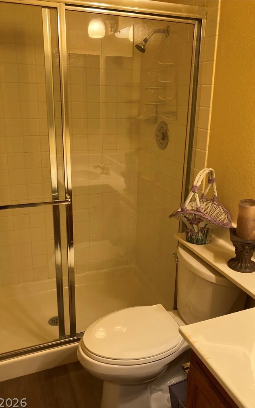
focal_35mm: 30
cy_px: 206
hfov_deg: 41.8
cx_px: 124
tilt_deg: -12.5
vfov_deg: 62.9
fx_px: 334
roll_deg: +1.0
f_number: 1.8
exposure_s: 1/60
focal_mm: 3.99
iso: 100
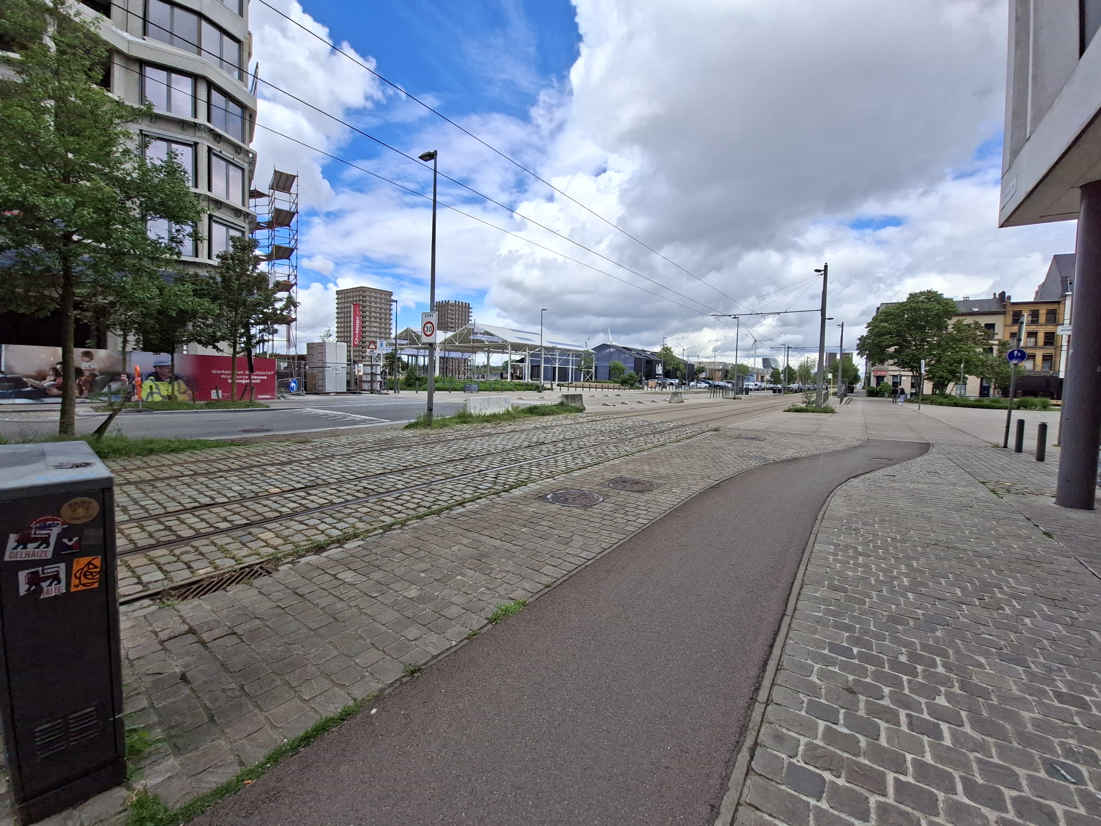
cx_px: 550
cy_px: 413
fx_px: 413
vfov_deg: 89.9
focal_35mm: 13
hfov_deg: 106.2
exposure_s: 1/1838
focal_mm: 1.74
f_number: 2.2
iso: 40
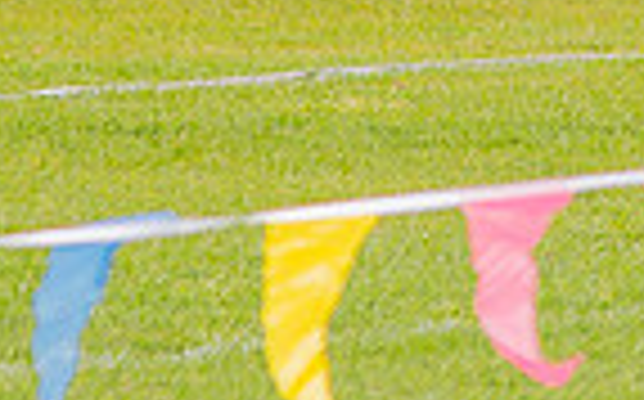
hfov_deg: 2.0
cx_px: 890
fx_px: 18424
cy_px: -337
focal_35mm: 1051
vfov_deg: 1.2
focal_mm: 120
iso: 200
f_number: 4
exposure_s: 1/200
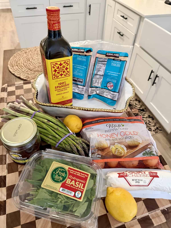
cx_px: 86
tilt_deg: -46.6
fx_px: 158
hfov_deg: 56.8
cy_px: 114
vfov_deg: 71.6
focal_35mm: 24
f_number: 1.78
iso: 400
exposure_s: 1/60
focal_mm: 6.76
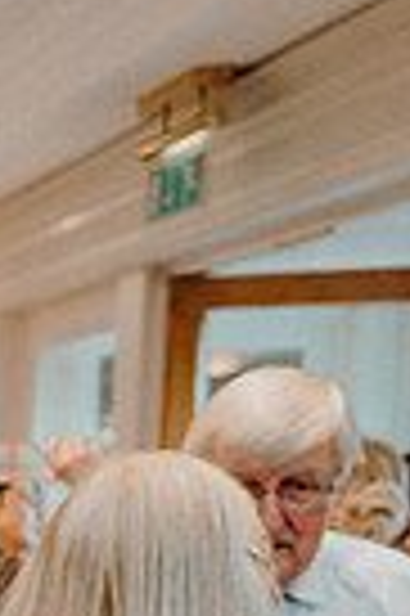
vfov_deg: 19.0
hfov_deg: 9.8
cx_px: -861
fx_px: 1747
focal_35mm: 102
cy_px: 726
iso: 2500
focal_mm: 24
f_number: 3.5
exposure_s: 1/160
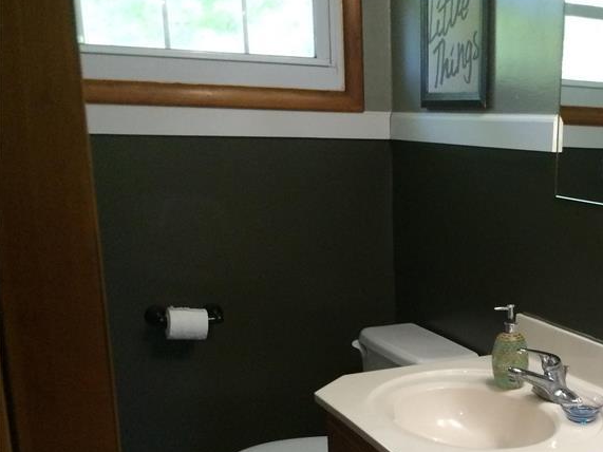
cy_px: 379
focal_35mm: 52
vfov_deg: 27.3
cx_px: 536
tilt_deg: -13.8
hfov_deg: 34.8
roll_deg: -0.3
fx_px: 906
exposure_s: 1/30
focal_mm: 4.15
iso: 200
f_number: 2.2
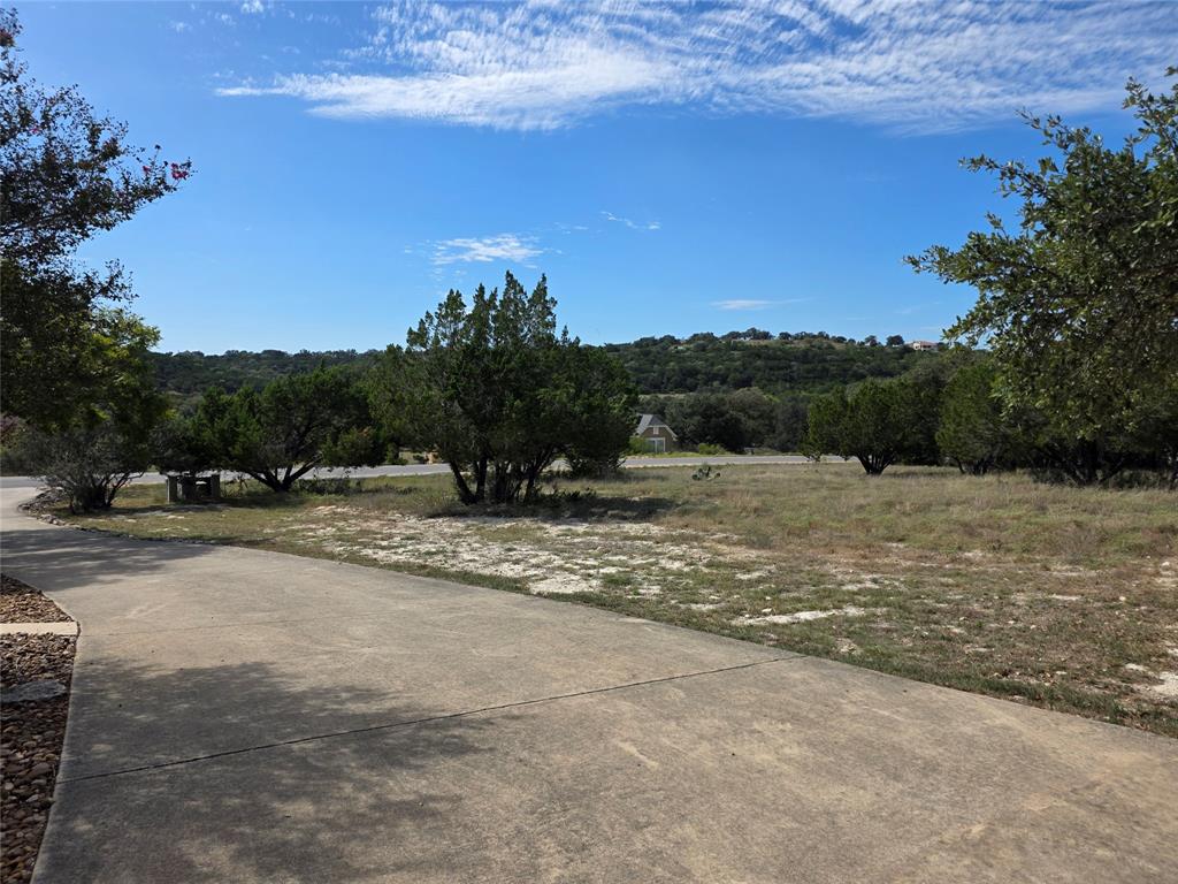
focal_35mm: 23
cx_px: 589
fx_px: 783
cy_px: 442
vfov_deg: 58.9
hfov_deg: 73.9
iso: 80
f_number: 1.7
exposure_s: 1/7061
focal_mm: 6.3
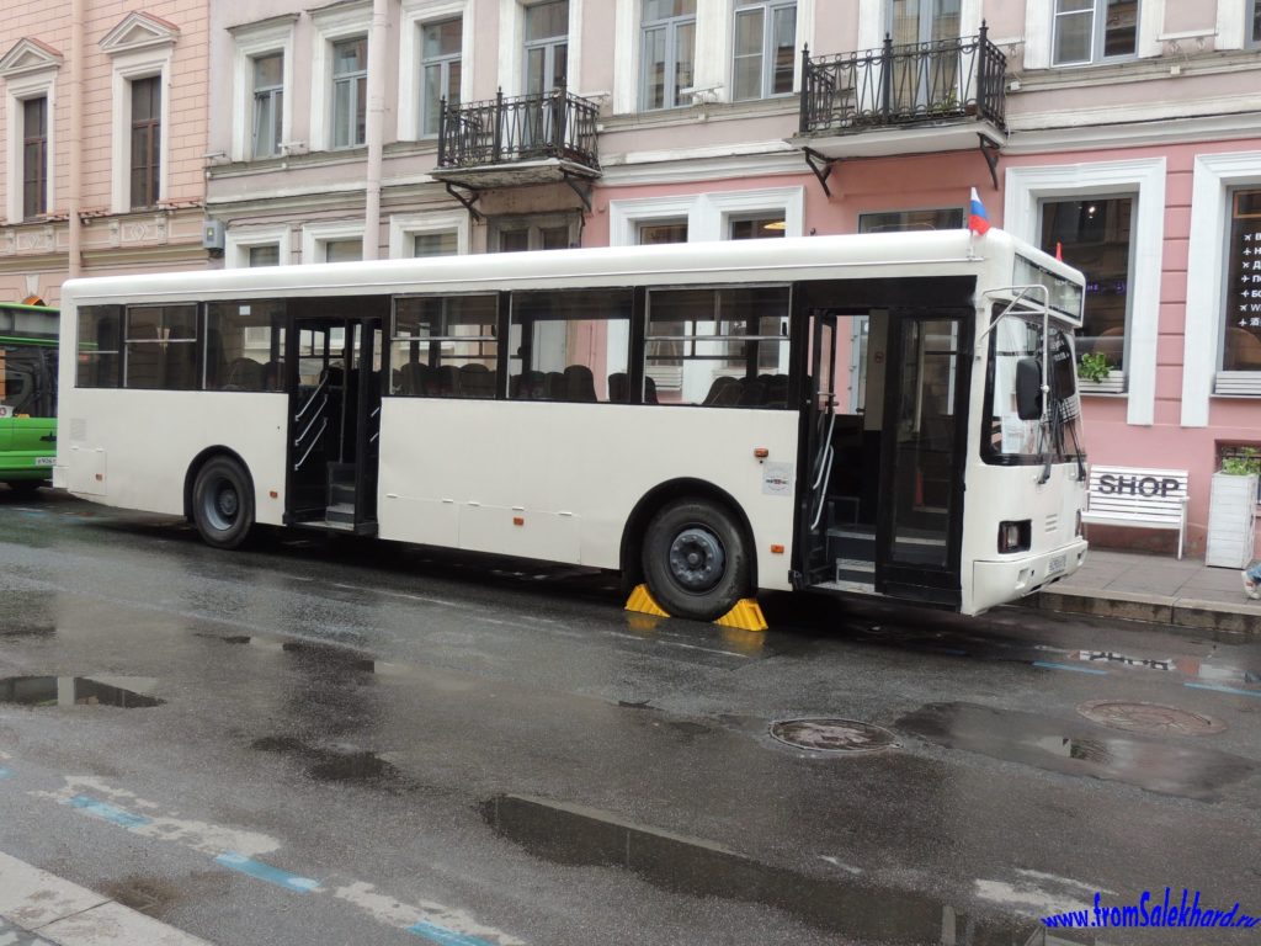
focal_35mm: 33
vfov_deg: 42.9
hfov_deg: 55.4
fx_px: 1202
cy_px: 473
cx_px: 630
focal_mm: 5.8
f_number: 3.2
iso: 160
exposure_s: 1/250
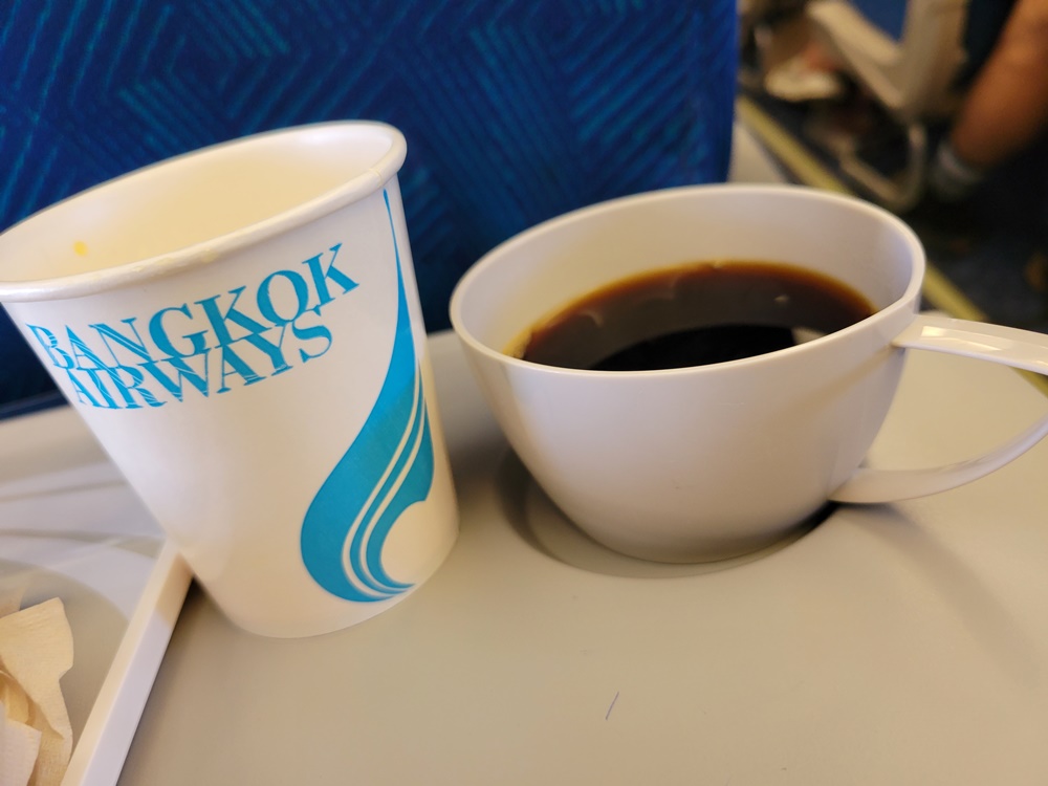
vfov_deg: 53.1
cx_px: 524
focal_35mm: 26
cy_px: 393
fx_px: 787
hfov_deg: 67.3
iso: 250
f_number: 1.8
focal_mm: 5.4
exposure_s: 1/60
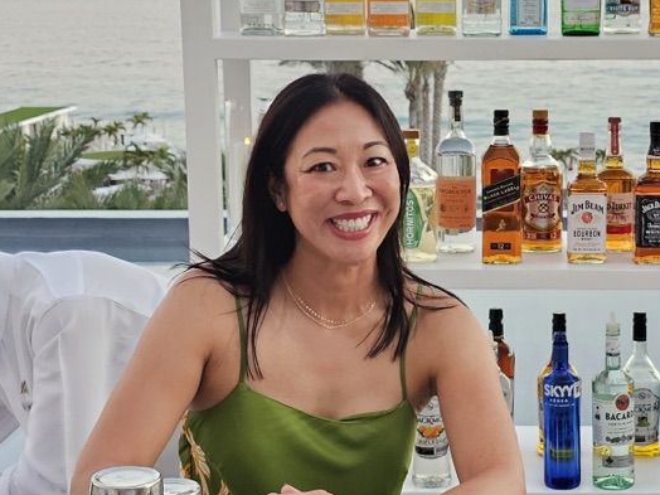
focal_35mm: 79
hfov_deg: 24.4
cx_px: 501
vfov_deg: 18.6
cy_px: 202
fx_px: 1506
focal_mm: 6.3
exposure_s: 1/120
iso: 250
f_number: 1.7
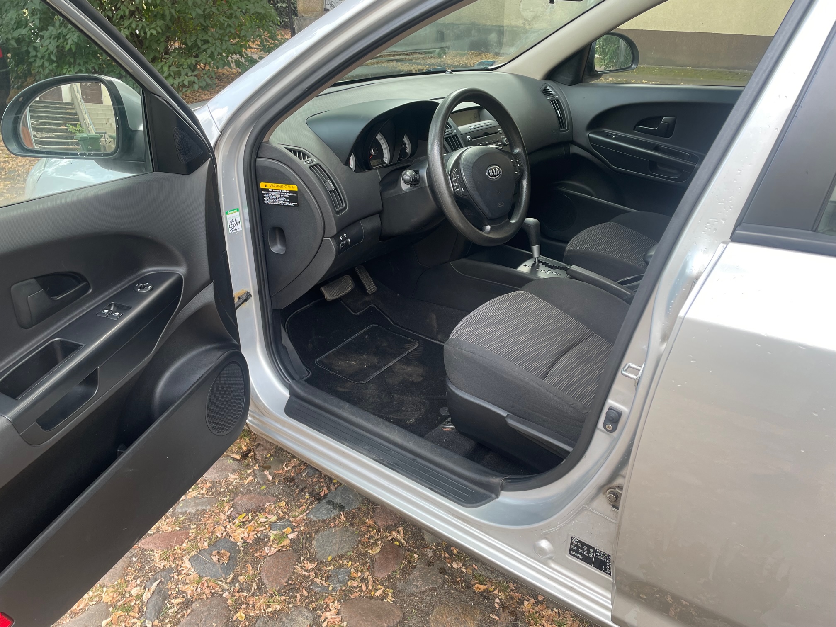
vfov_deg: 53.1
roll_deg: +1.4
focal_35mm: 26
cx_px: 418
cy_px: 314
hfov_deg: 67.3
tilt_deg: -28.0
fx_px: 628
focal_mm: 4.2
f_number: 1.6
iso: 32
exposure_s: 1/137
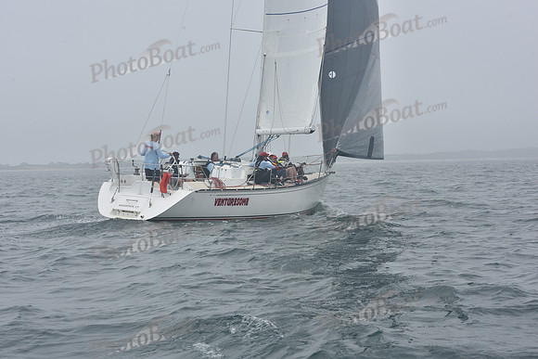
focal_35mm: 70
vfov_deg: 19.5
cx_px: 269
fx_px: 1046
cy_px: 180
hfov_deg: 28.8
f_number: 10
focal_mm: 70
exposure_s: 1/800
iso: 250
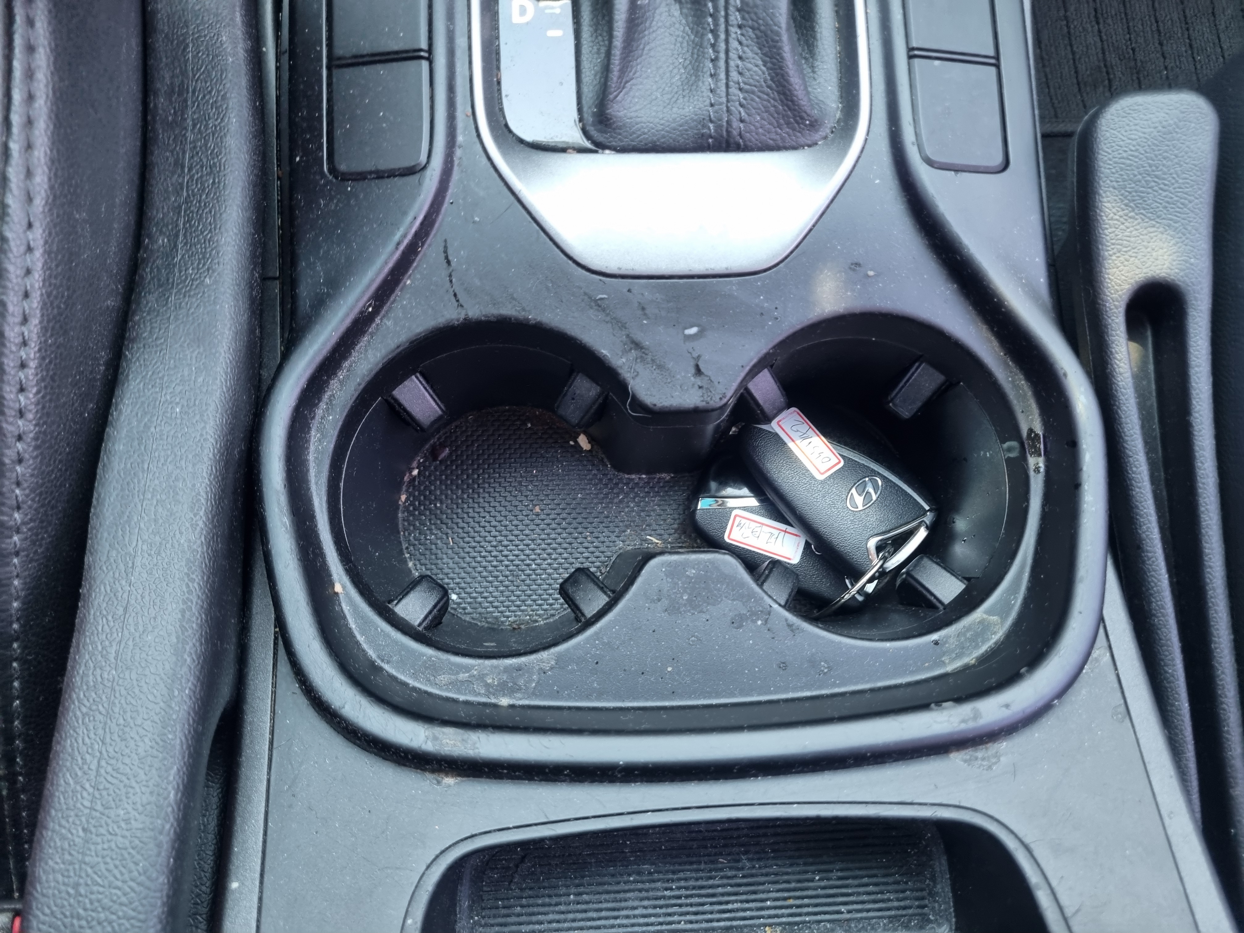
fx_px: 934
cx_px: 622
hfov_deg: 67.3
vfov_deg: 53.1
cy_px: 466
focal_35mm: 26
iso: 200
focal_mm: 5.4
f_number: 1.8
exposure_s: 1/40
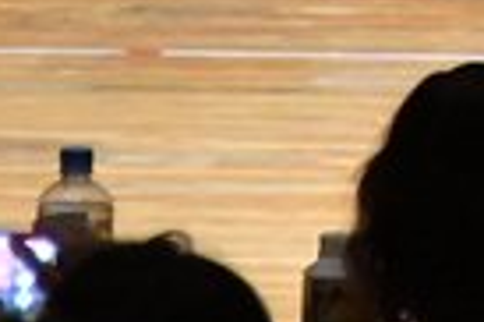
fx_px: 21620
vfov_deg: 0.9
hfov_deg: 1.3
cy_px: -527
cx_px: 839
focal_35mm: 1610
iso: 16000
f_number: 5.6
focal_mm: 190
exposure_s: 1/400
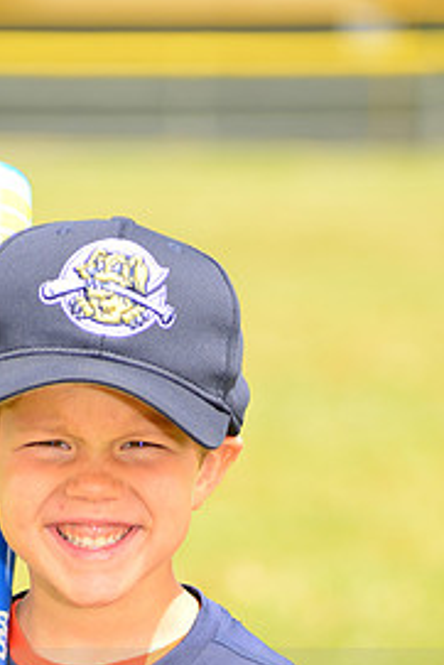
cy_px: 682
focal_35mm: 364
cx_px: 117
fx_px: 6725
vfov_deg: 5.6
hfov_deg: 3.8
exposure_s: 1/250
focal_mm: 170
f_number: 5.6
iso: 100
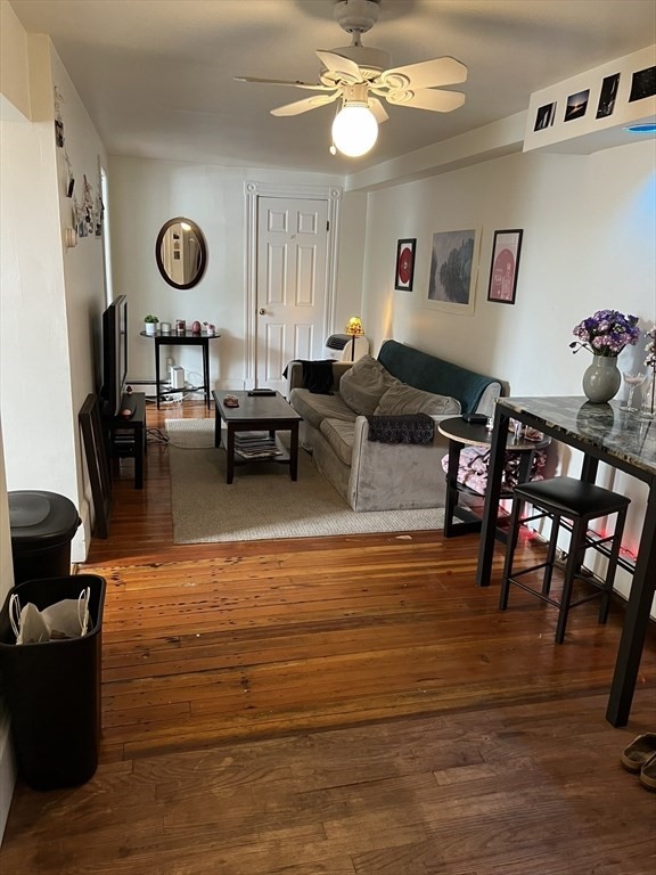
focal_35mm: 26
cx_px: 328
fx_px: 657
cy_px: 438
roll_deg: -1.8
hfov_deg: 53.1
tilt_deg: -15.1
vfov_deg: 67.3
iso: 500
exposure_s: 1/60
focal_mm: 5.7
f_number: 1.5
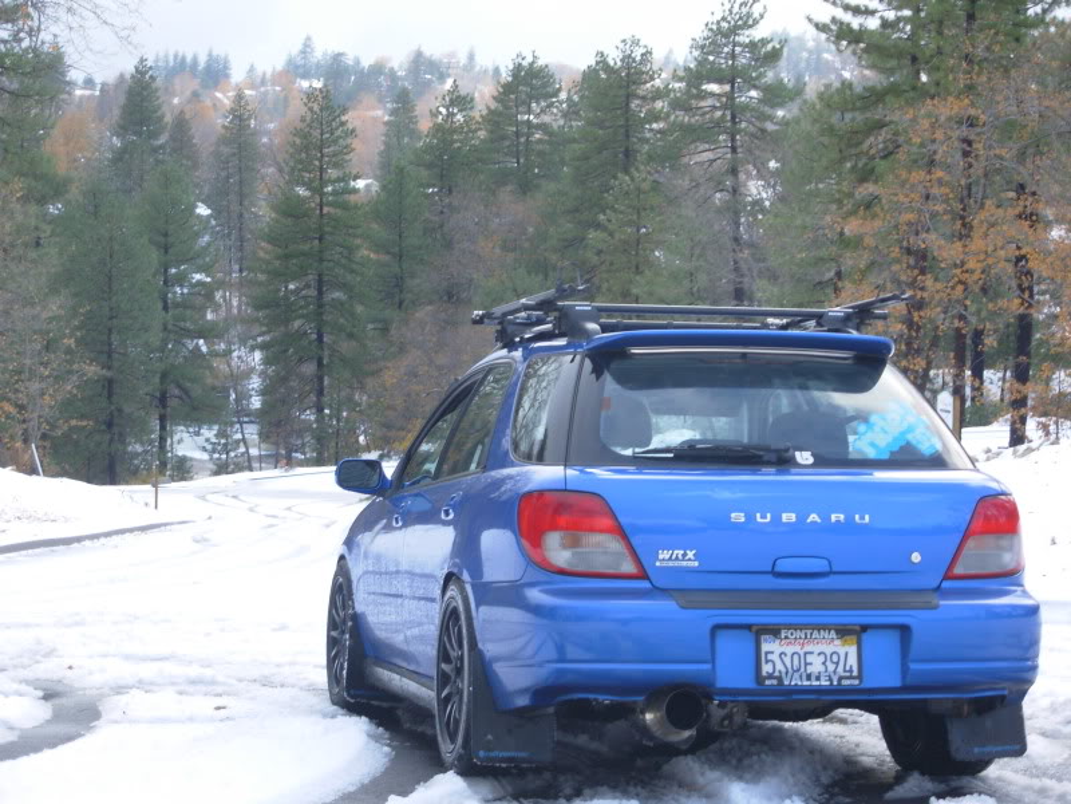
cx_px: 536
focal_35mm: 89
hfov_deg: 22.0
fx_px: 2754
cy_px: 402
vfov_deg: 16.6
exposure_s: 1/72
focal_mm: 14.7
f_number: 3.8
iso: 50
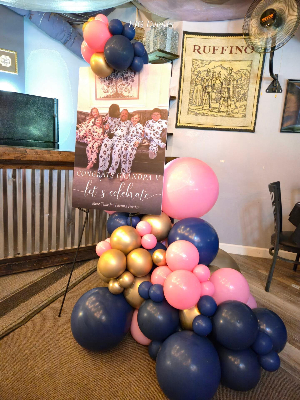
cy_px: 200
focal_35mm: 23
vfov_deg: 73.9
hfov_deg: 58.9
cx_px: 150
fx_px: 266
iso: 1250
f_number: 1.8
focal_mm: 5.4
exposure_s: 1/7.5
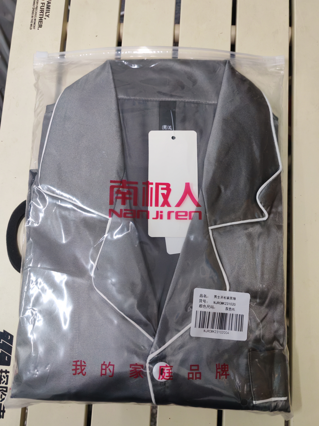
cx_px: 160
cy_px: 213
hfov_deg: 51.4
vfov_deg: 65.3
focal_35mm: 27
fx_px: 332
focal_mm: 5.52
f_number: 1.95
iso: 1250
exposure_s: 1/100
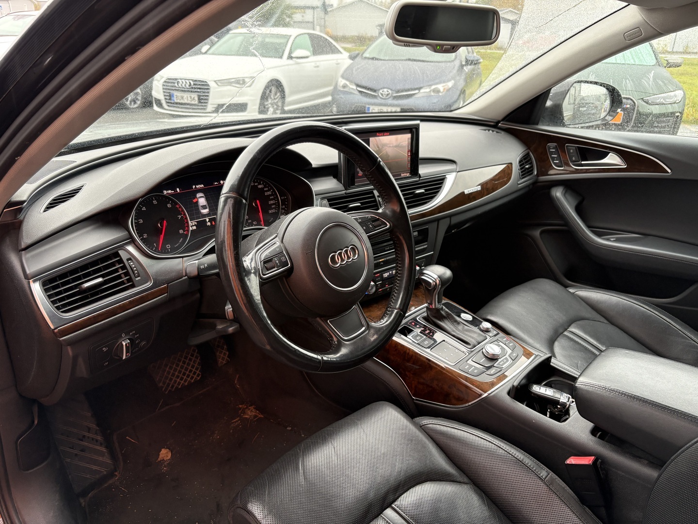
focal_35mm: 26
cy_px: 262
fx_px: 524
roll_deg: -0.9
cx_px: 349
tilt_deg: -22.8
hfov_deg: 67.3
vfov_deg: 53.1
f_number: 1.6
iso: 125
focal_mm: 5.96
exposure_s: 1/60
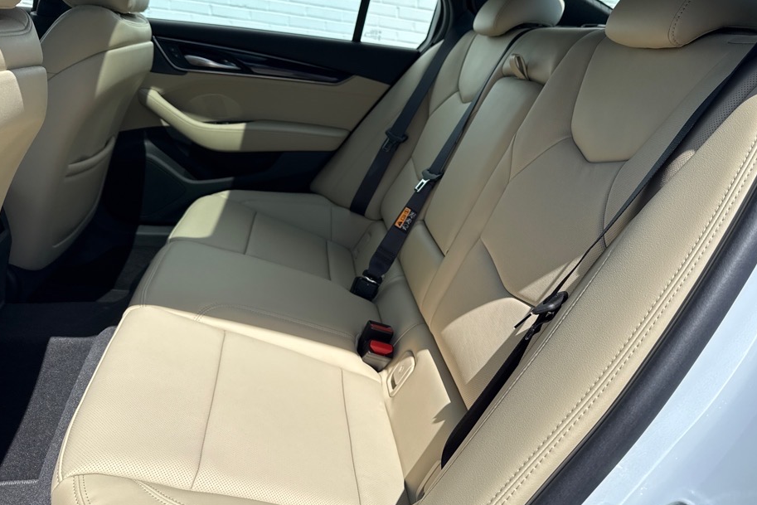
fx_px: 589
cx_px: 417
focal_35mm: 28
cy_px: 198
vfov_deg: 46.1
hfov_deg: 65.3
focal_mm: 6.76
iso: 100
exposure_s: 1/3584
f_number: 1.78
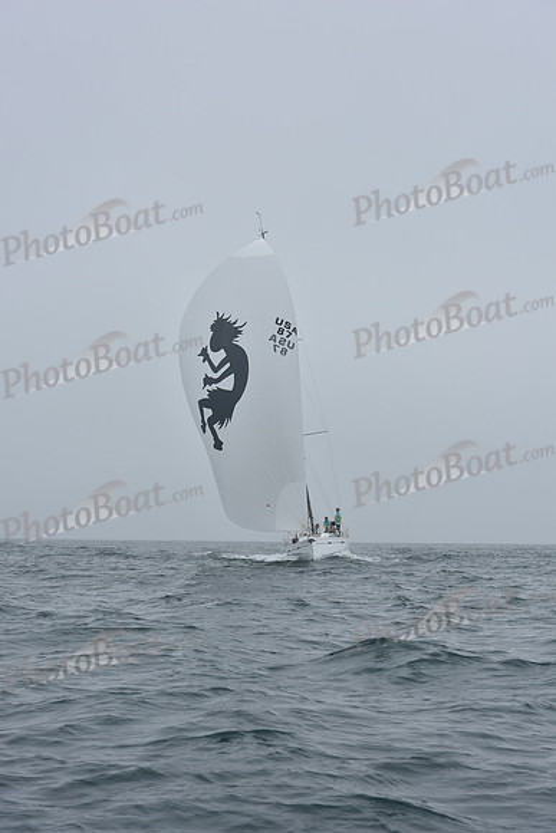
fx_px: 1736
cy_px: 416
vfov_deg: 27.0
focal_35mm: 75
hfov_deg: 18.2
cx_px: 278
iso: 250
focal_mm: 75
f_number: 9
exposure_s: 1/800
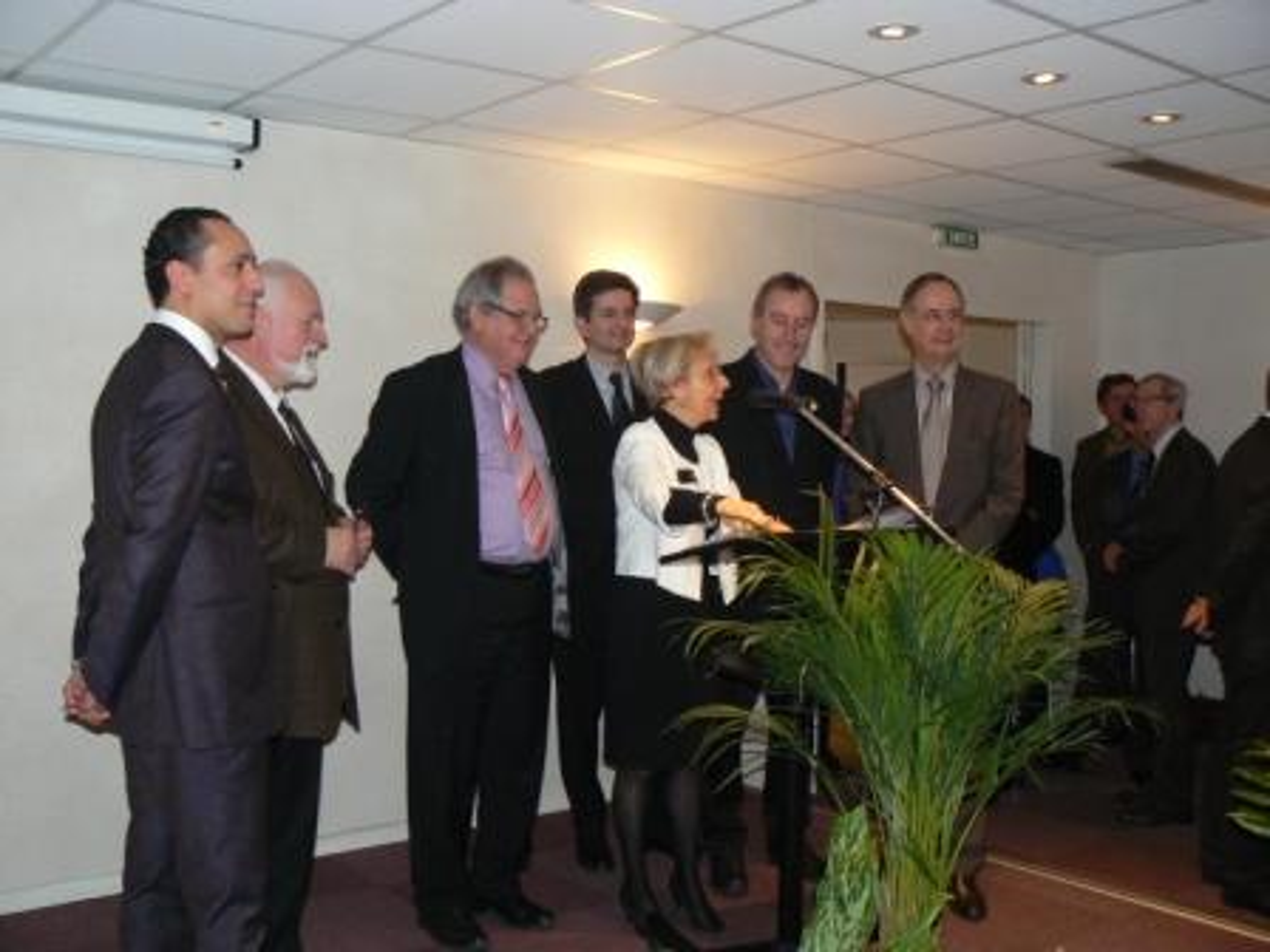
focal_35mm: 36
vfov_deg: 39.7
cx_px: 635
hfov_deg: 51.4
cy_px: 476
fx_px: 1321
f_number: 2.8
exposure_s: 1/30
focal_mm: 6
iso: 125
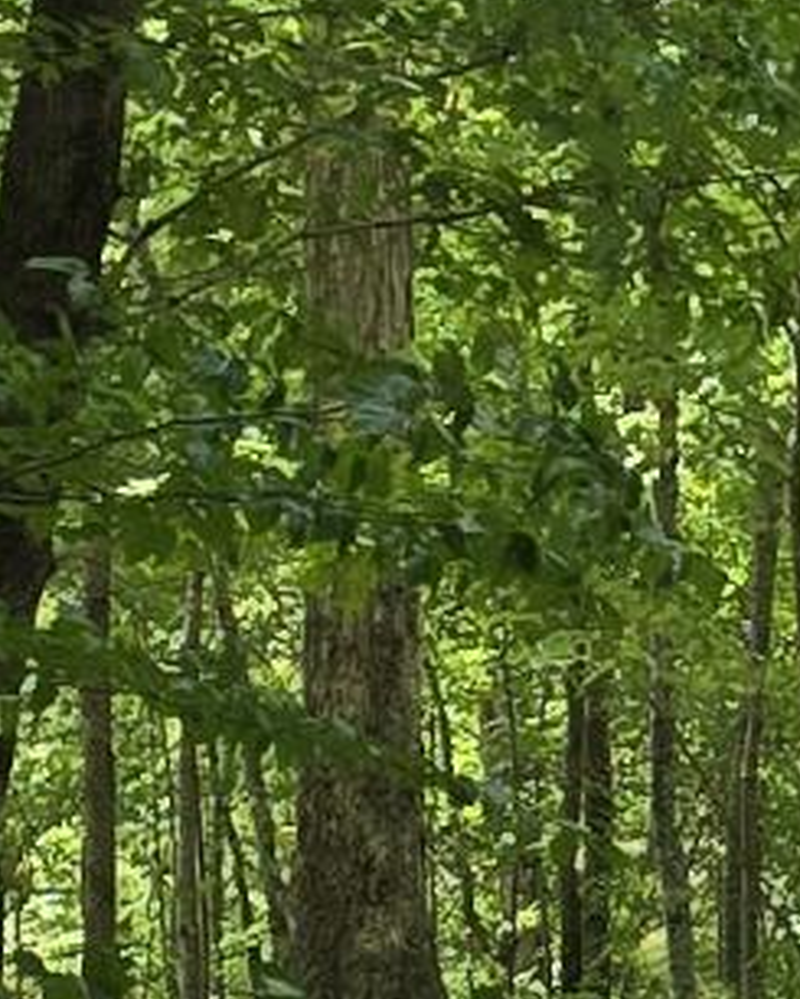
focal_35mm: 220
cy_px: 444
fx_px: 6508
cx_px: 2540
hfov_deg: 6.4
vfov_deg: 8.8
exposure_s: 1/180
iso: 20
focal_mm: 6.3
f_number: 1.7
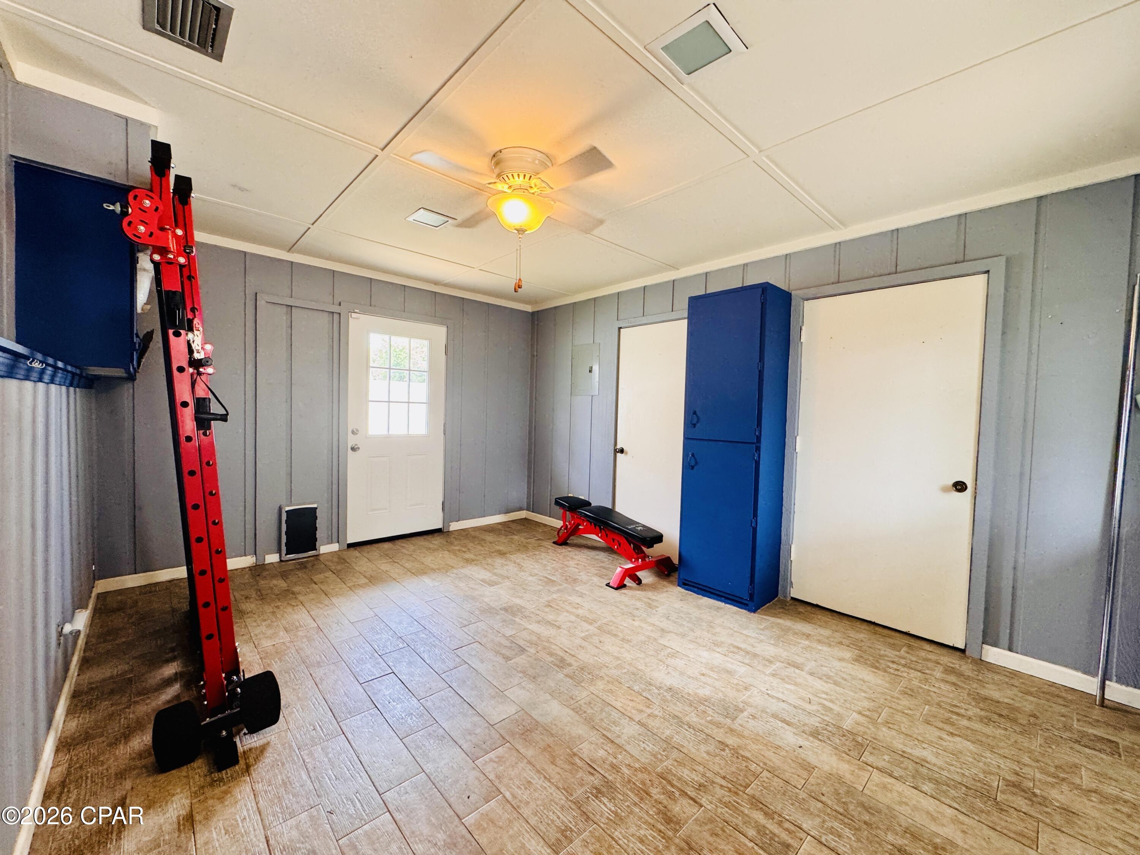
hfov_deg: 102.1
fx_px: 461
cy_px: 428
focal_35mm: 14
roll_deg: -1.7
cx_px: 570
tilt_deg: -1.8
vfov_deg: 85.7
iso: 200
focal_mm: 2.22
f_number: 2.2
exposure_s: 1/60
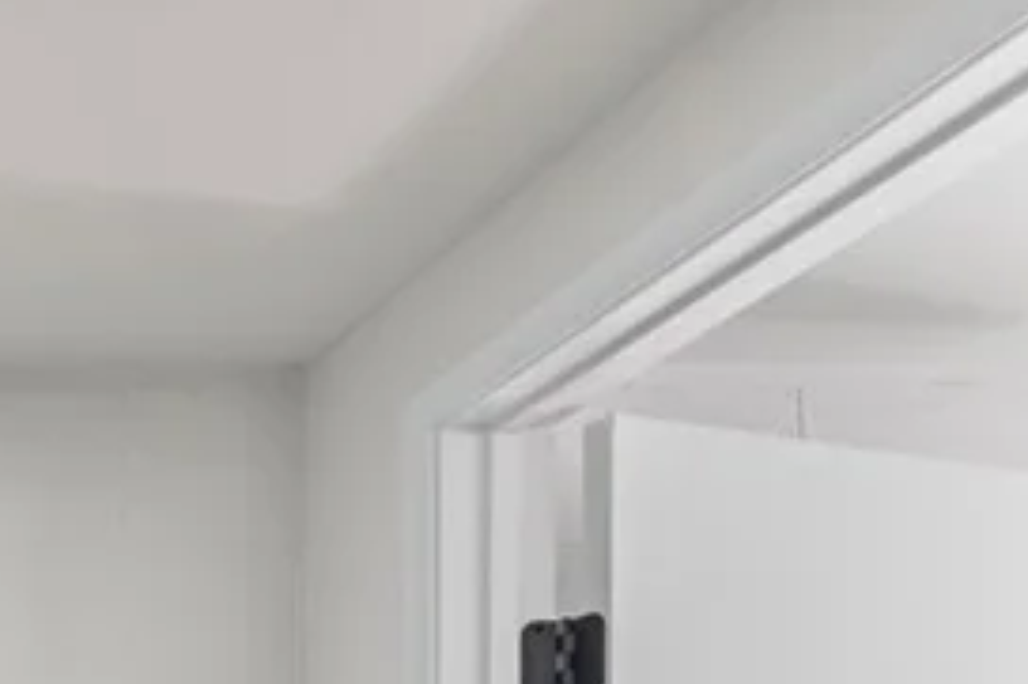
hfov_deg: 23.6
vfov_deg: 18.2
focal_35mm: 64
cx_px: -590
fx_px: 1826
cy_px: 1105
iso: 400
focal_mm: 17
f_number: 8
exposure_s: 1/500
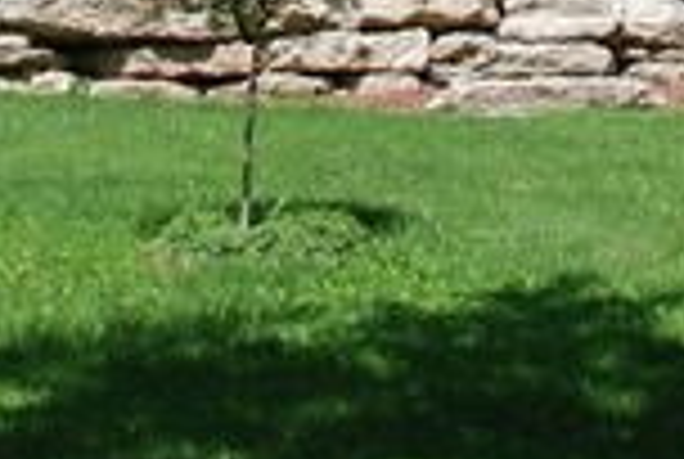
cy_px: -328
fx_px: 2399
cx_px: 135
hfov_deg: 16.1
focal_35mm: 126
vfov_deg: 10.4
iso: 100
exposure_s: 1/200
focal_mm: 20
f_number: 7.1
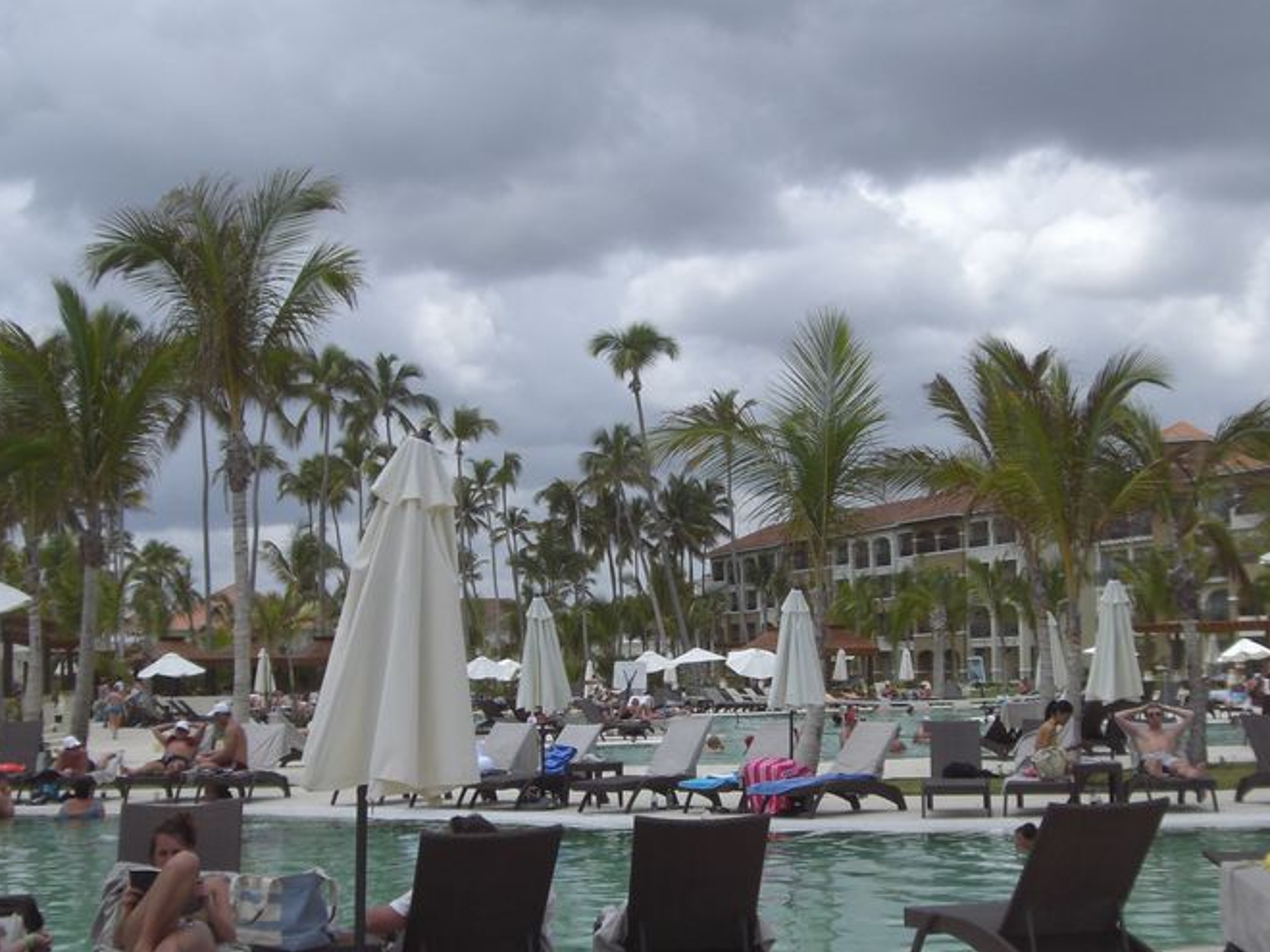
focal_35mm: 59
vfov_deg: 24.8
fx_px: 2165
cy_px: 521
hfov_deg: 32.7
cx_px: 700
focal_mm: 6.2
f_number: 8
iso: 64
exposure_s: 1/200
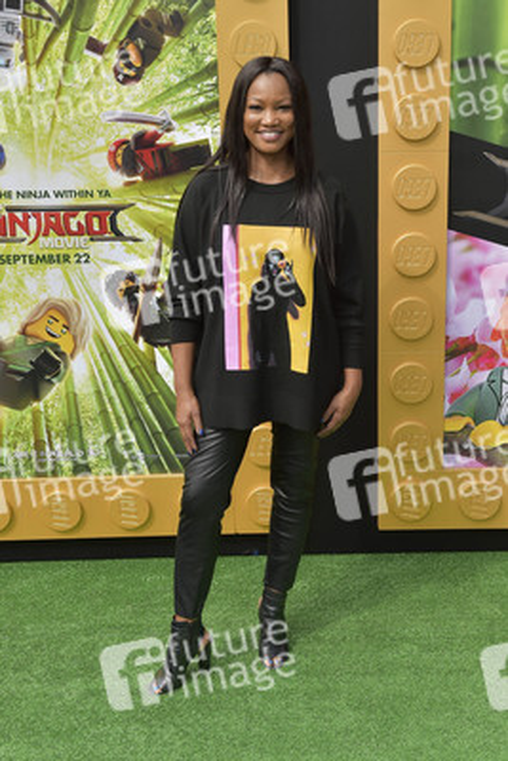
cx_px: 254
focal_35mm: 42
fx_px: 888
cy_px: 380
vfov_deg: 46.4
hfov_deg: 31.9
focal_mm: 42
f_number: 6.3
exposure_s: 1/320
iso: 200
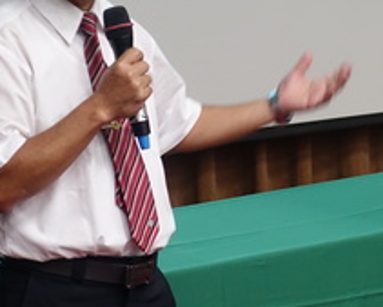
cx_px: 252
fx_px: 2291
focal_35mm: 202
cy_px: 117
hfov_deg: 9.6
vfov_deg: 7.7
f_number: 2.8
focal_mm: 23.73
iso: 800
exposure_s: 1/30
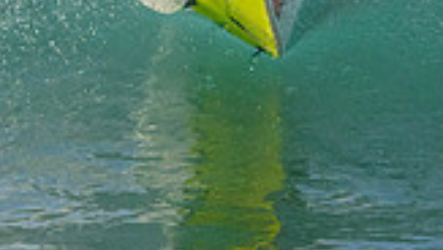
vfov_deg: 0.7
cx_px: 223
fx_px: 20174
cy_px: -105
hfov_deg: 1.3
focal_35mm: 1716
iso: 2500
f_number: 11
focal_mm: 460
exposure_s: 1/2000
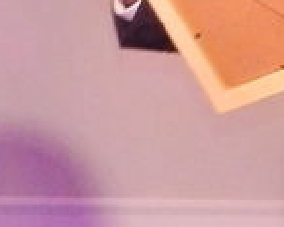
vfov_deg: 7.4
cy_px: 198
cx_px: -300
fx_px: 1748
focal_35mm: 208
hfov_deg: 8.7
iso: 800
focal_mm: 5.6
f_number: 3.2
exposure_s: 1/60
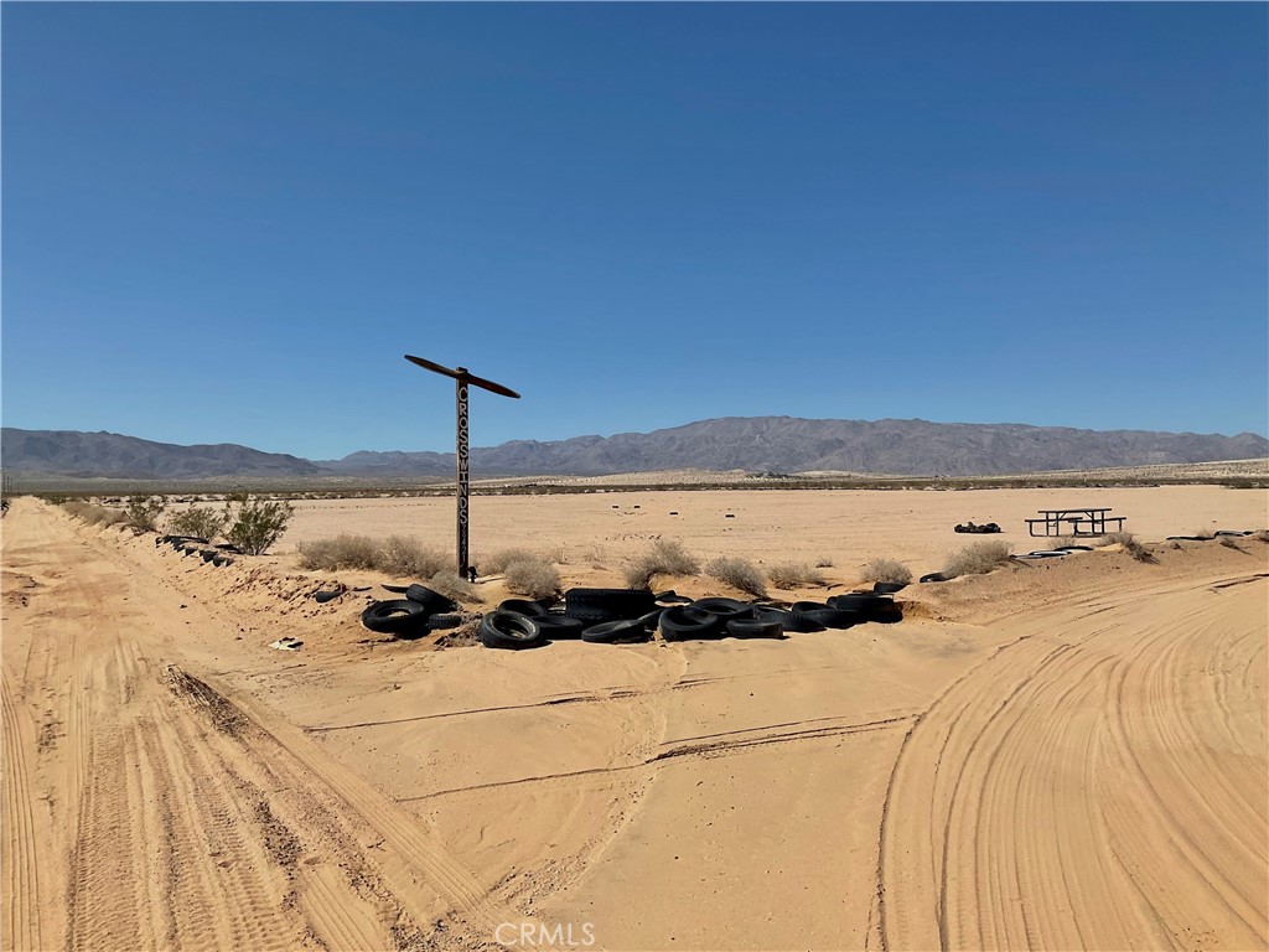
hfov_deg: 61.7
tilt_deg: +1.4
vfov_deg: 48.2
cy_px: 476
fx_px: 1063
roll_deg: -0.3
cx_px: 634
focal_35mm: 29
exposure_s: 1/3788
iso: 16
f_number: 1.8
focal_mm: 3
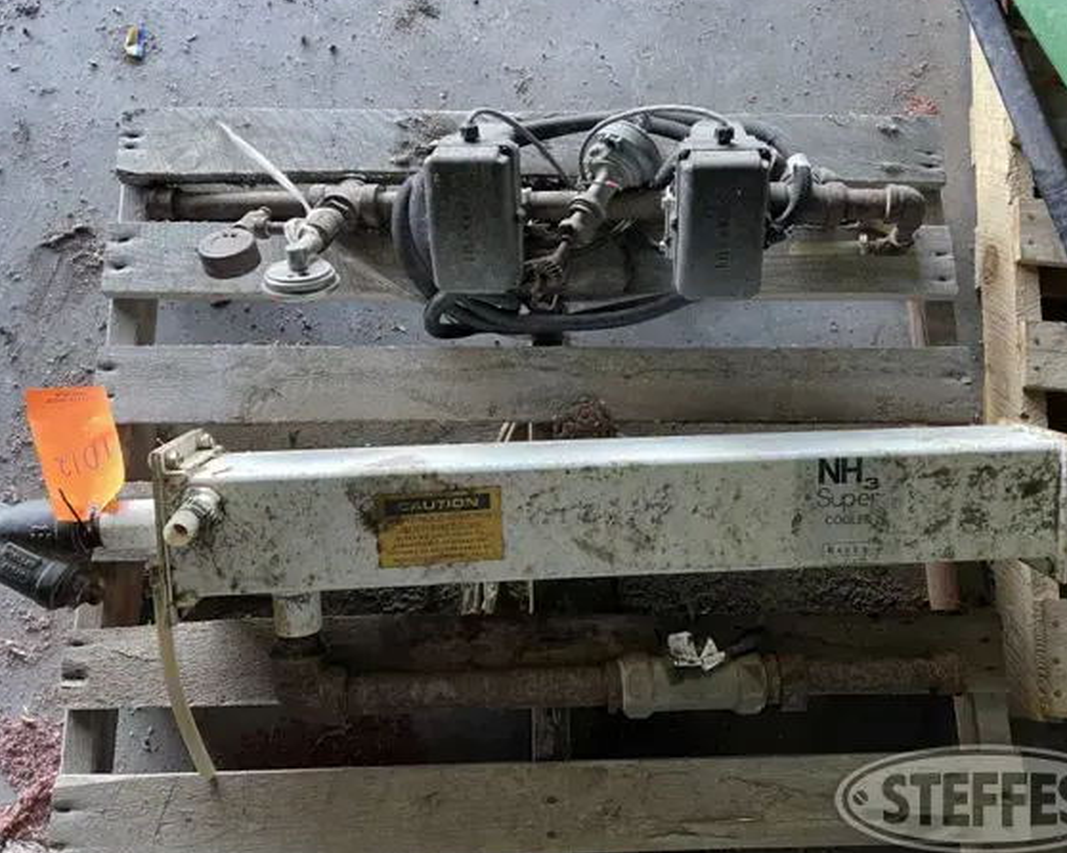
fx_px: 884
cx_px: 562
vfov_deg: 51.5
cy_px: 417
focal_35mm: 28
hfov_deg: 62.2
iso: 200
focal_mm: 5.1
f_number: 1.6
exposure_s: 1/60
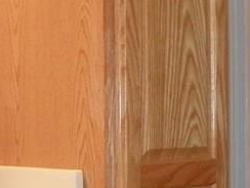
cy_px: 147
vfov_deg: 13.5
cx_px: 85
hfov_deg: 18.0
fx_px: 787
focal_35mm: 109
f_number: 2.8
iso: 200
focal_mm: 4.6
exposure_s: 1/30
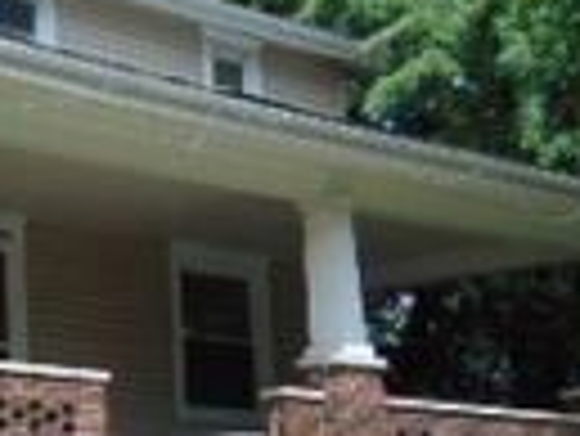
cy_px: 344
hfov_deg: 18.0
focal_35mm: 97
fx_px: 1627
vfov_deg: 15.2
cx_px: -288
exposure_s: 1/800
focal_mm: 4.5
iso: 80
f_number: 3
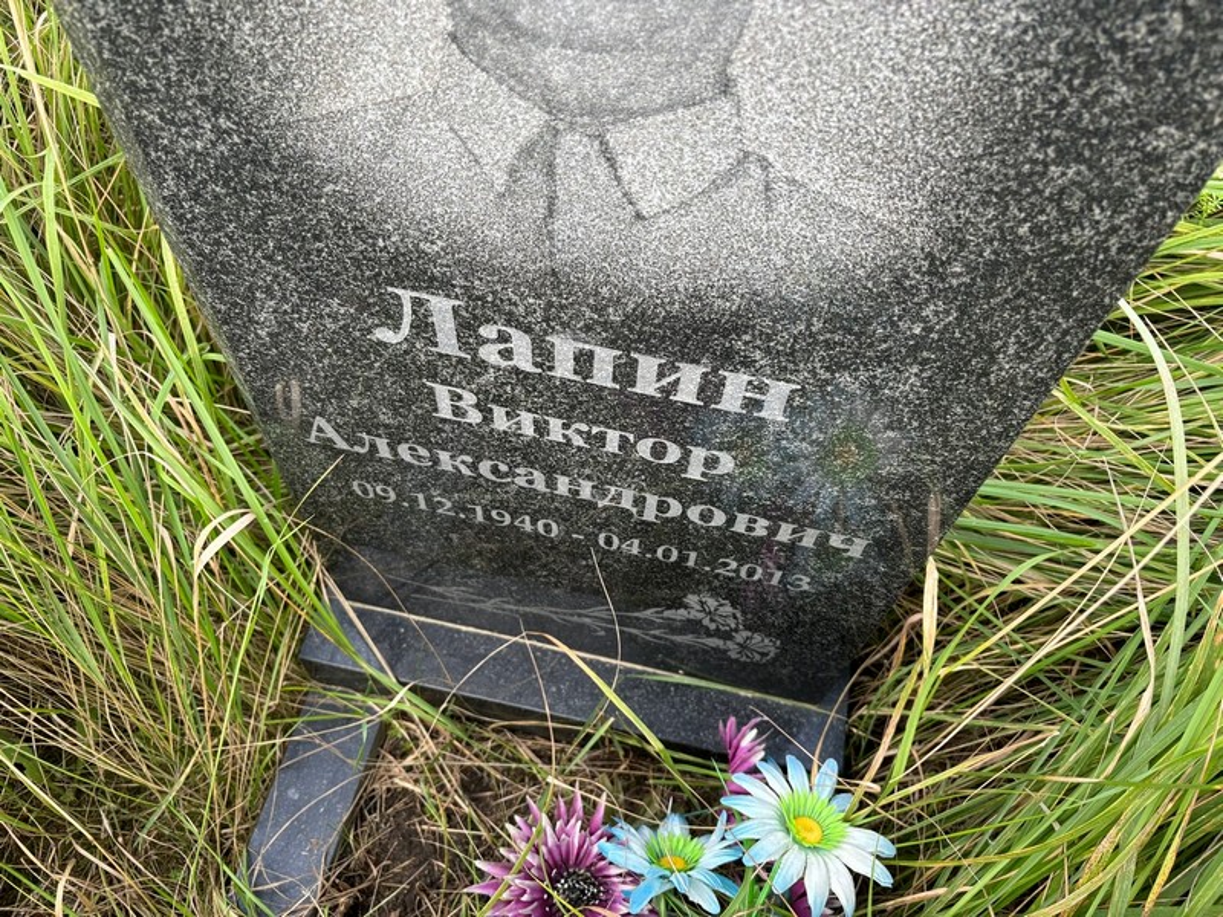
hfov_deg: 67.3
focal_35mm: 26
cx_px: 612
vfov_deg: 53.1
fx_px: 919
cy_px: 458
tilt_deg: -57.4
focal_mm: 5.96
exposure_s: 1/180
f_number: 1.6
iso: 40
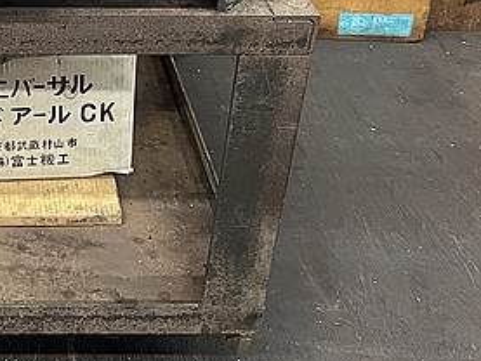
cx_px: -7
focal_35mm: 60
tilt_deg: -25.7
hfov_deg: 29.9
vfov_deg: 23.1
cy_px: -31
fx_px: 834
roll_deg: +0.6
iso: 500
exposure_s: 1/60
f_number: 1.6
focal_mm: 5.1
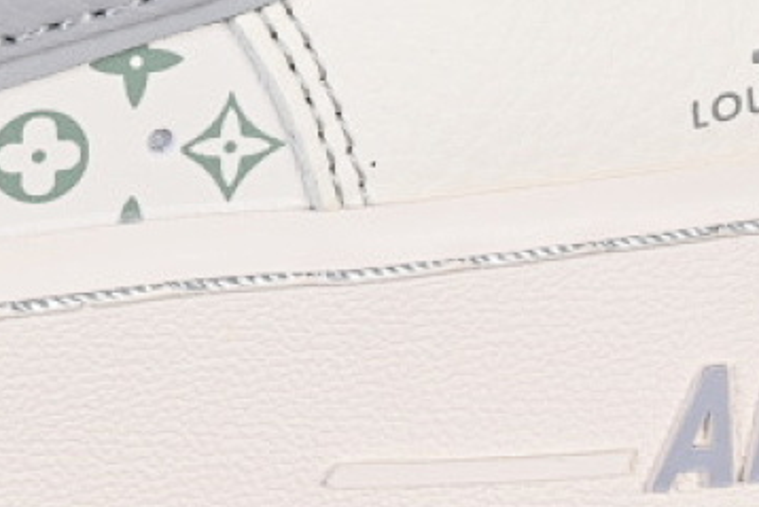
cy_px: -87
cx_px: -189
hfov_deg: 9.0
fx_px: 4767
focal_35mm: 226
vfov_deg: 6.1
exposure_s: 1/80
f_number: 7.1
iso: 160
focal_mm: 50
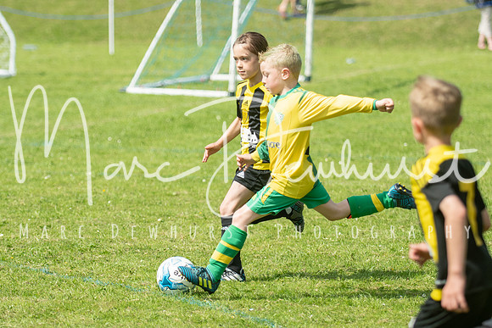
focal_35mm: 253
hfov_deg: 8.1
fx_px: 3458
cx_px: 216
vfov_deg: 5.4
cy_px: 141
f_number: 3.2
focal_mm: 120
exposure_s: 1/2500
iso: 250
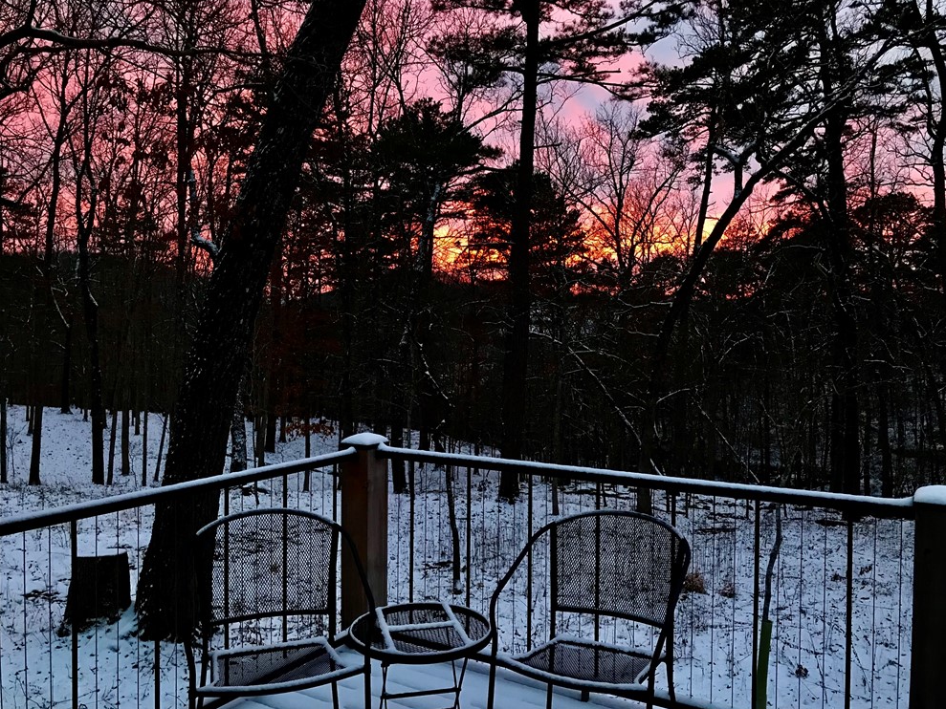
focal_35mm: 29
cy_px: 365
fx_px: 793
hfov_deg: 61.6
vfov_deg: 48.2
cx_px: 489
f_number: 1.8
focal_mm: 3.99
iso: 40
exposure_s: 1/15
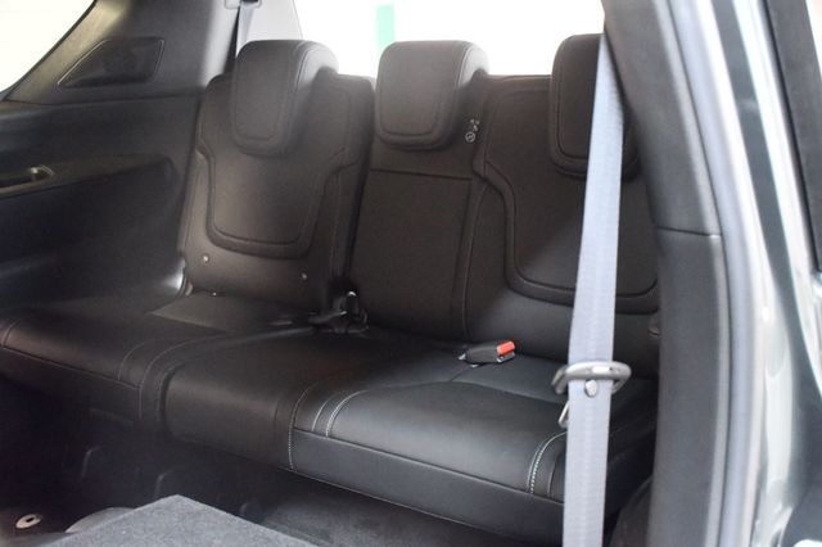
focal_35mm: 40
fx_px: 913
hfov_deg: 48.5
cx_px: 411
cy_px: 274
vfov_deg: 33.4
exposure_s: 1/30
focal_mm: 27
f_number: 4
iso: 12800
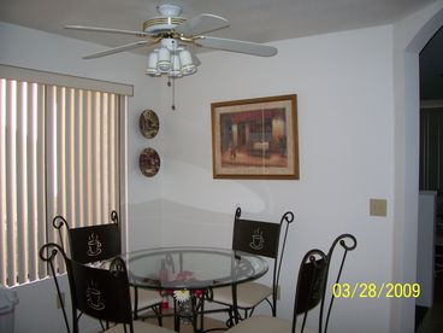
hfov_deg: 54.0
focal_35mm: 34
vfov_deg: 41.8
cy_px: 166
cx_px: 222
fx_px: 435
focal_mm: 5.6
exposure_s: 1/60
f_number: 2.7
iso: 80
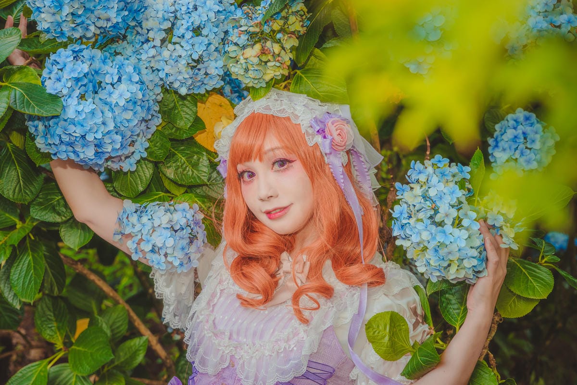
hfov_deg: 27.0
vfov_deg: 18.2
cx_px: 288
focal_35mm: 75
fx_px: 1202
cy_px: 192
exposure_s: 1/200
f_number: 5.6
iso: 250
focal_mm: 75
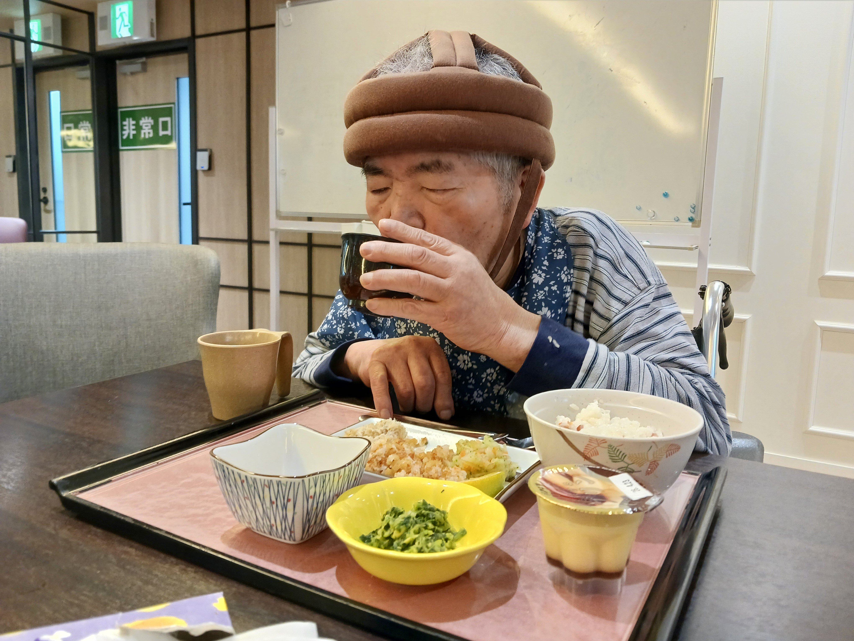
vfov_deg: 51.4
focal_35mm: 27
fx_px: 666
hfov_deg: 65.3
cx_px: 427
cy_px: 320
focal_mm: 4
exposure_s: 1/40
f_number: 1.8
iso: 250
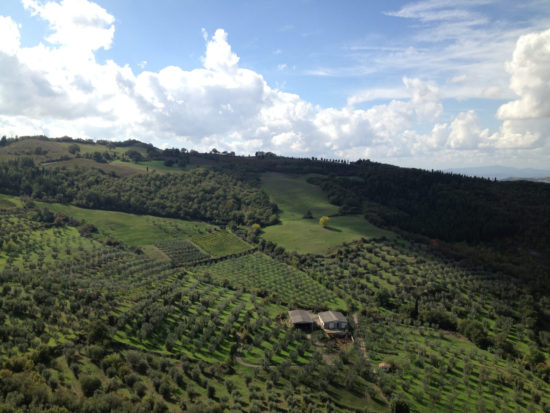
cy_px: 206
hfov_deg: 52.6
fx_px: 556
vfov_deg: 40.7
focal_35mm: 35
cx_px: 275
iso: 50
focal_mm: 4.28
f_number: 2.4
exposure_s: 1/1727
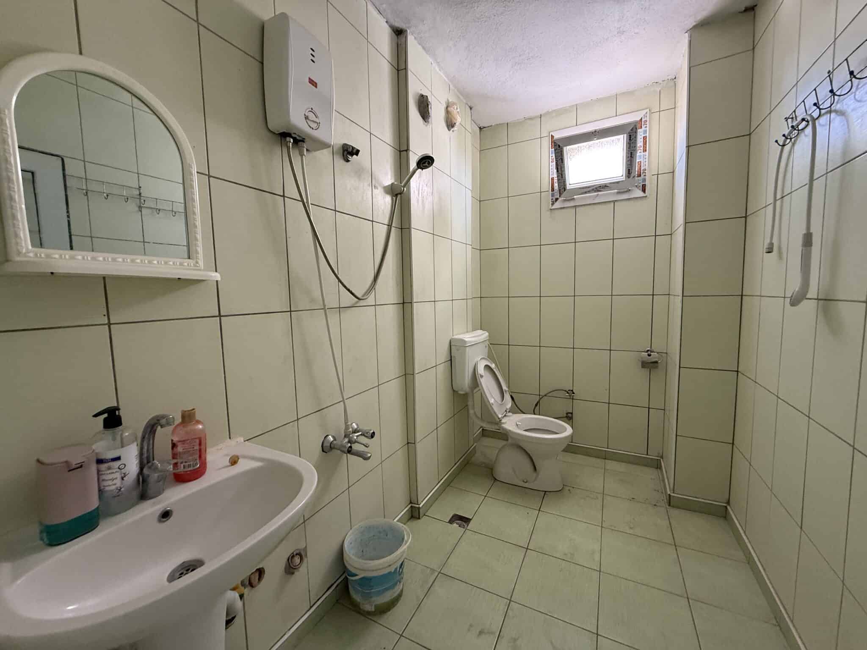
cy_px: 325
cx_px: 434
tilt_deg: -4.6
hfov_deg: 102.1
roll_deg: +0.6
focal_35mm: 14
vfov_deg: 85.7
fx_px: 351
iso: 320
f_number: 2.2
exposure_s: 1/71
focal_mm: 2.22
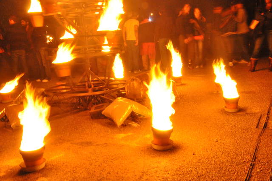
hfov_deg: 51.3
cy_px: 90
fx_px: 283
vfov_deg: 35.4
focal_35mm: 38
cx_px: 136
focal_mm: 25
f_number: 25
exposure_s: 1/1.3
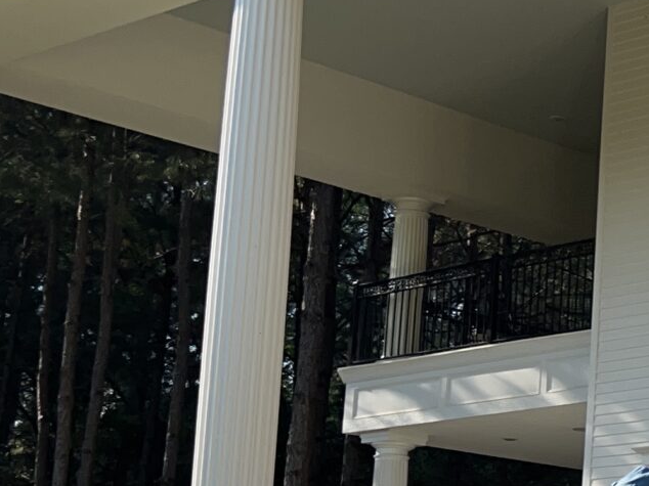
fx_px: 1968
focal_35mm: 105
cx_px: 1178
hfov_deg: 15.9
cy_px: 398
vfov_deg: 14.0
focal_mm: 5.7
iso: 50
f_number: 1.5
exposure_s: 1/1698
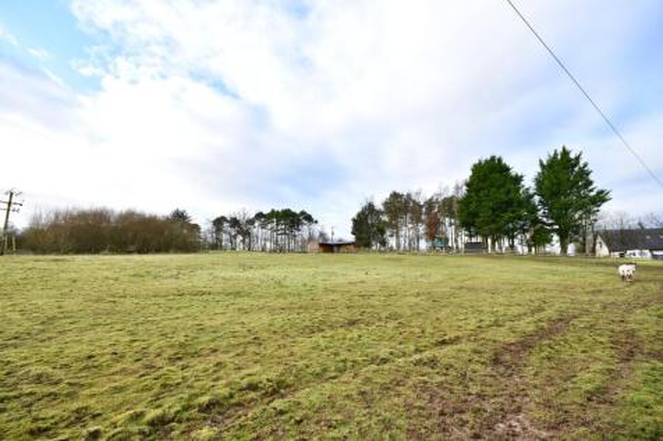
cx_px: 332
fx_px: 276
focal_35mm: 15
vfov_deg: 77.3
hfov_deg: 100.4
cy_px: 220
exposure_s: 1/40
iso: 100
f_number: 8
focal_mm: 10
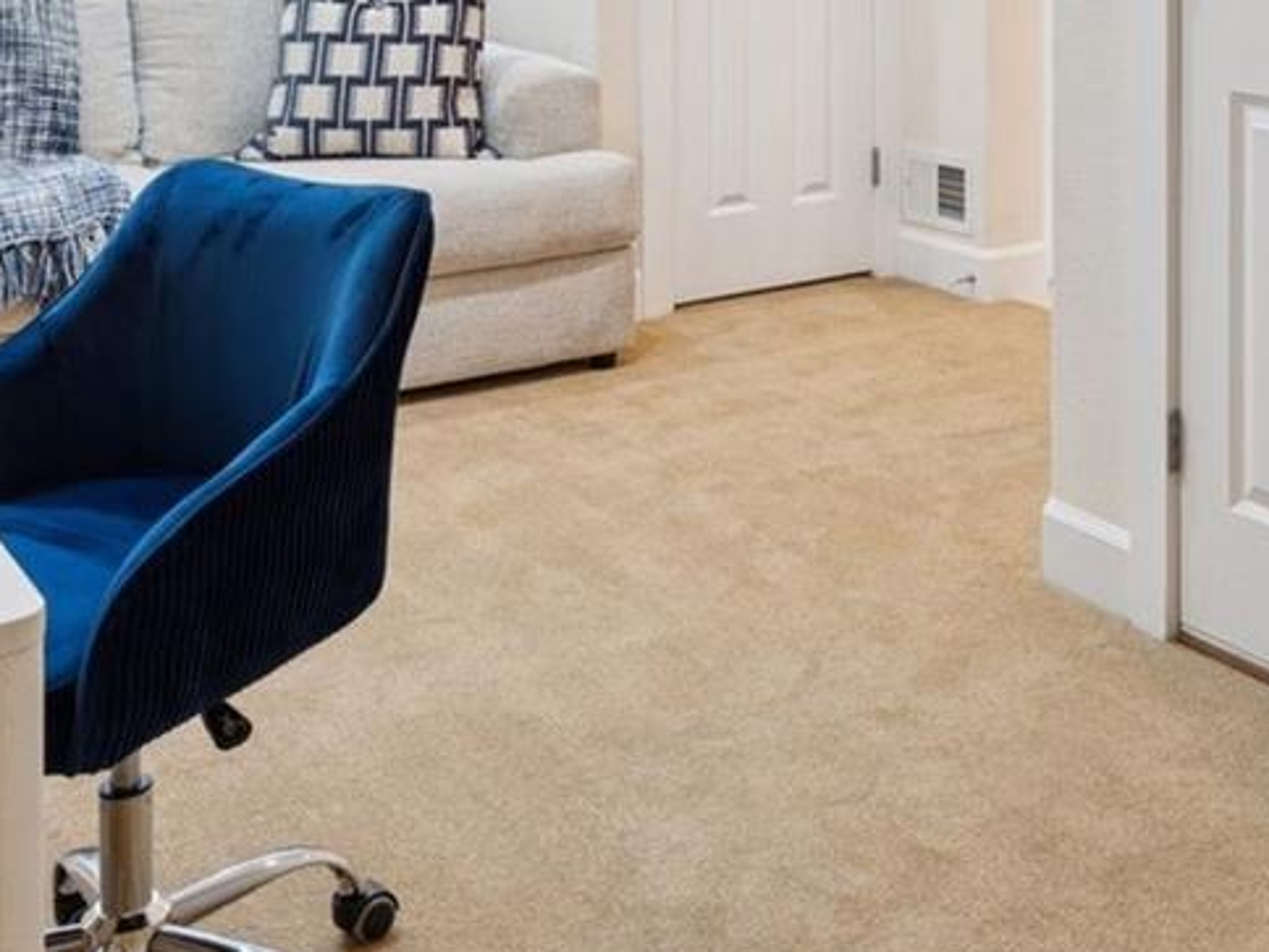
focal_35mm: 54
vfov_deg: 24.6
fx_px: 1980
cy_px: -176
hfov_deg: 34.7
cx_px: 960
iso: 400
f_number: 9
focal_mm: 17
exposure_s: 1/6
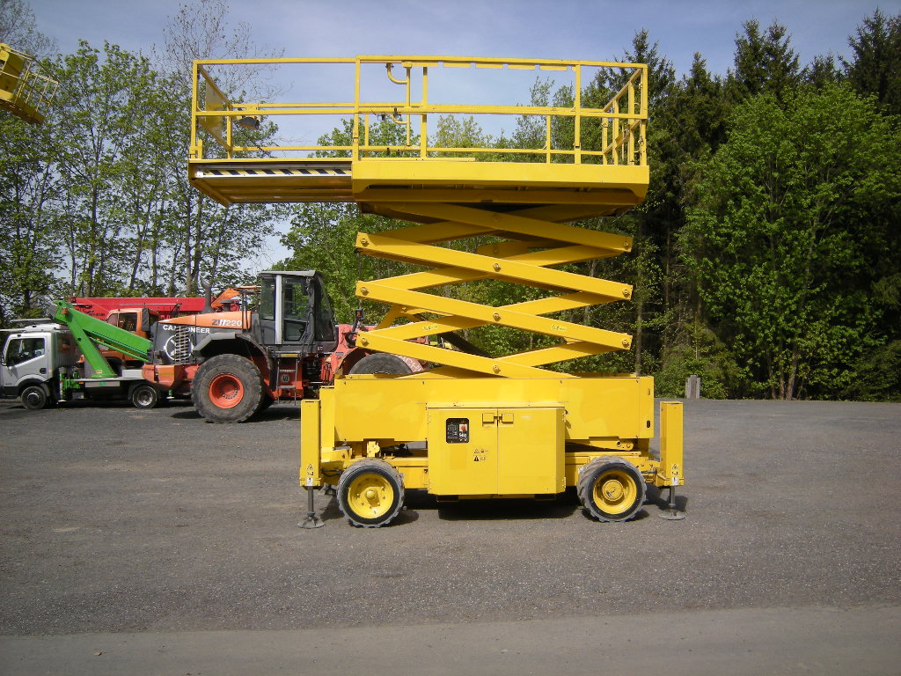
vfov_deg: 49.7
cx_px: 450
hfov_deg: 63.4
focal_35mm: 28
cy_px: 338
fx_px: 729
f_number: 5.6
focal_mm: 4.7
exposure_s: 1/313
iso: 64
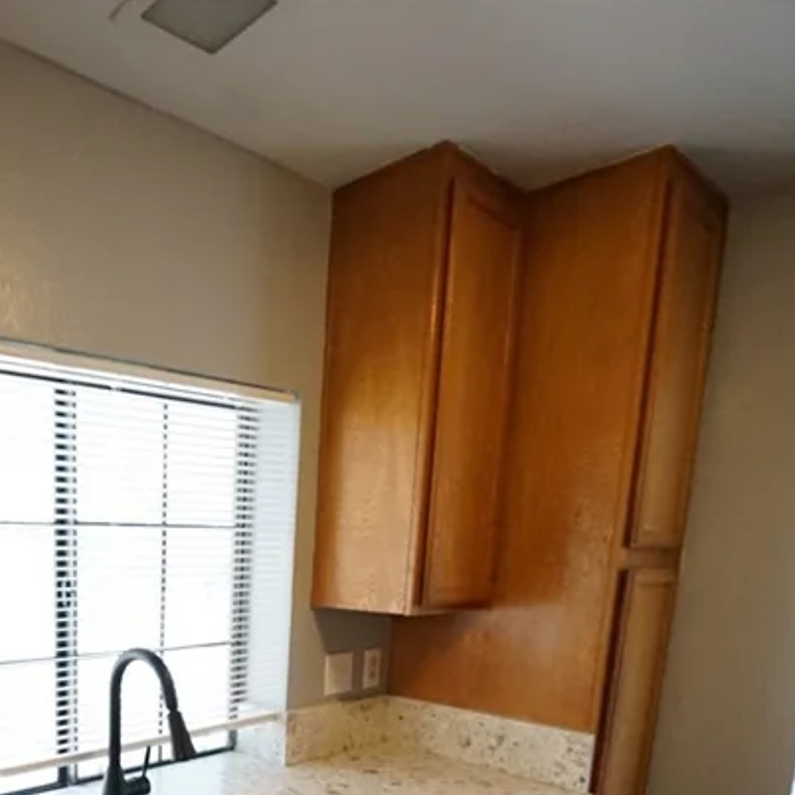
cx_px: 123
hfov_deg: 55.2
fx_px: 676
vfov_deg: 55.3
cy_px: 669
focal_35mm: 26
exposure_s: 1/250
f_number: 6.3
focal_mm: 12
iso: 6400
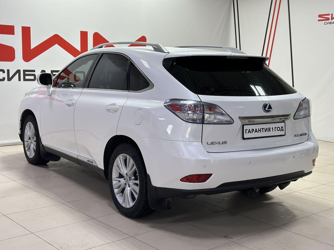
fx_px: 463
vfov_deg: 30.3
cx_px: 167
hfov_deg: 39.7
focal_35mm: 48
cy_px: 125
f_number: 1.78
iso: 80
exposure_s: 1/100
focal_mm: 6.86
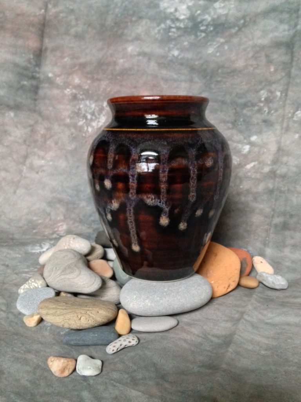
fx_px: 383
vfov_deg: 55.4
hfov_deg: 42.9
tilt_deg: -11.5
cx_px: 150
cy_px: 201
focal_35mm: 33
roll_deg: +0.4
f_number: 2.4
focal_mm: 4.12
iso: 640
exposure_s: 1/15
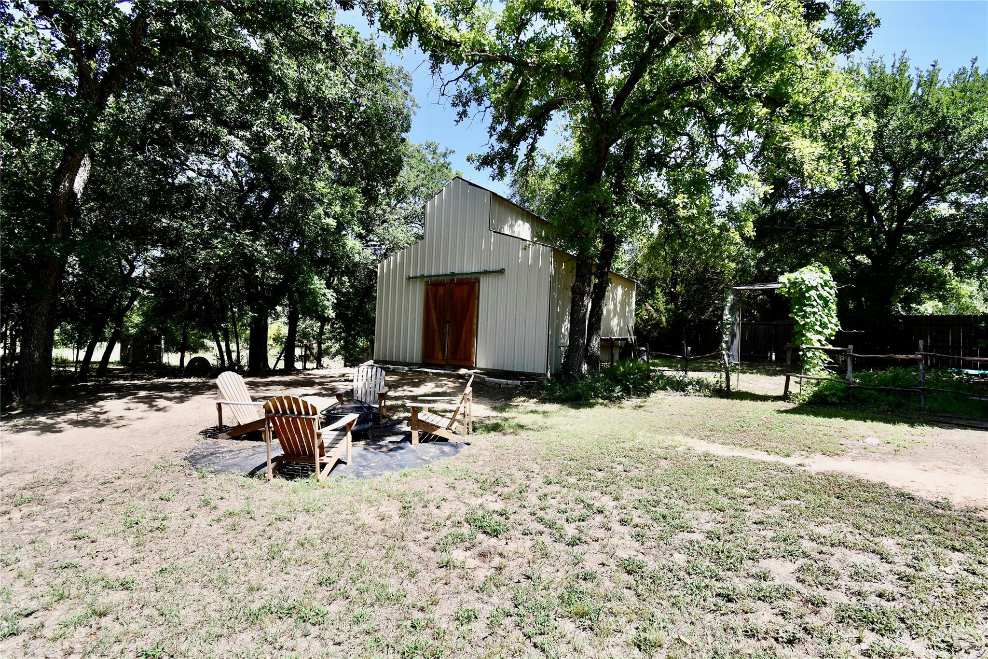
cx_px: 494
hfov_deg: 96.7
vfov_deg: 73.7
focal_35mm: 16
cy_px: 330
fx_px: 439
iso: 180
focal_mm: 11
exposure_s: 1/250
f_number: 8
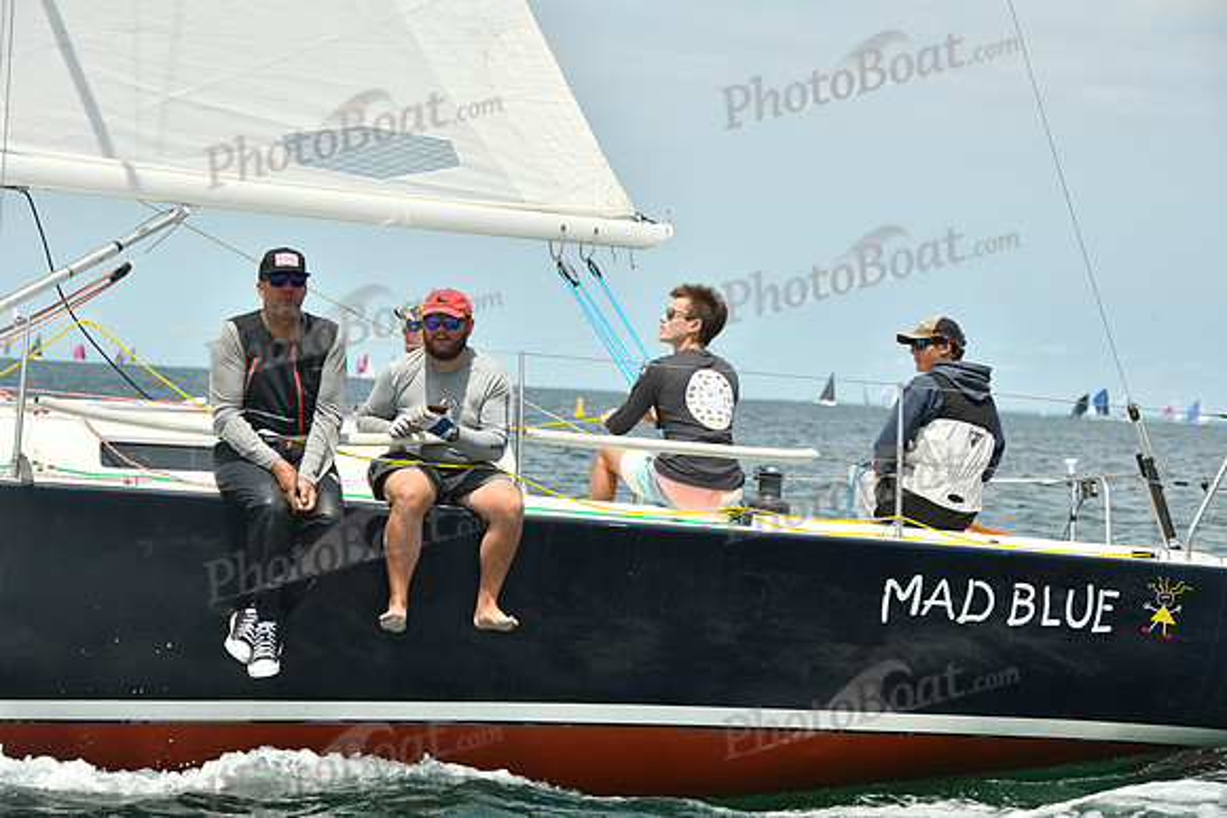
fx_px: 3954
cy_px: 409
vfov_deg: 11.8
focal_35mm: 116
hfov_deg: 17.6
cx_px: 614
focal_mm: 116
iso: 320
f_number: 8
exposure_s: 1/1250
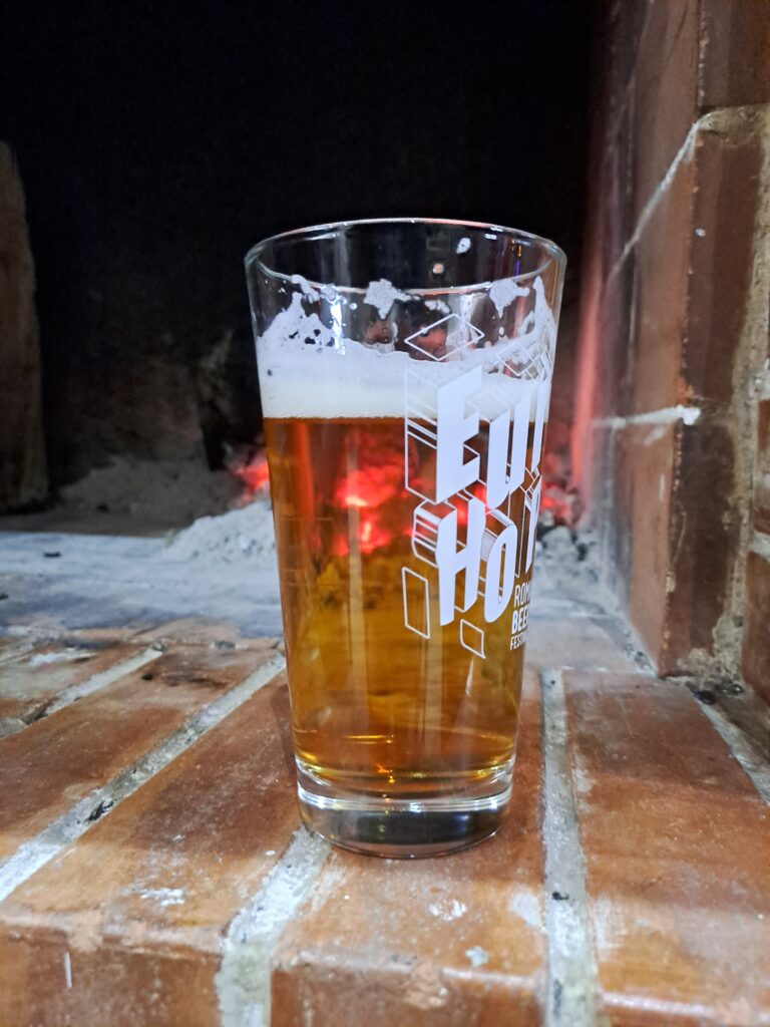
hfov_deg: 54.9
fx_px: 741
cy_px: 514
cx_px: 385
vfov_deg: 69.4
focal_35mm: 25
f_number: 1.8
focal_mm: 4.65
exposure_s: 1/17
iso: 1000
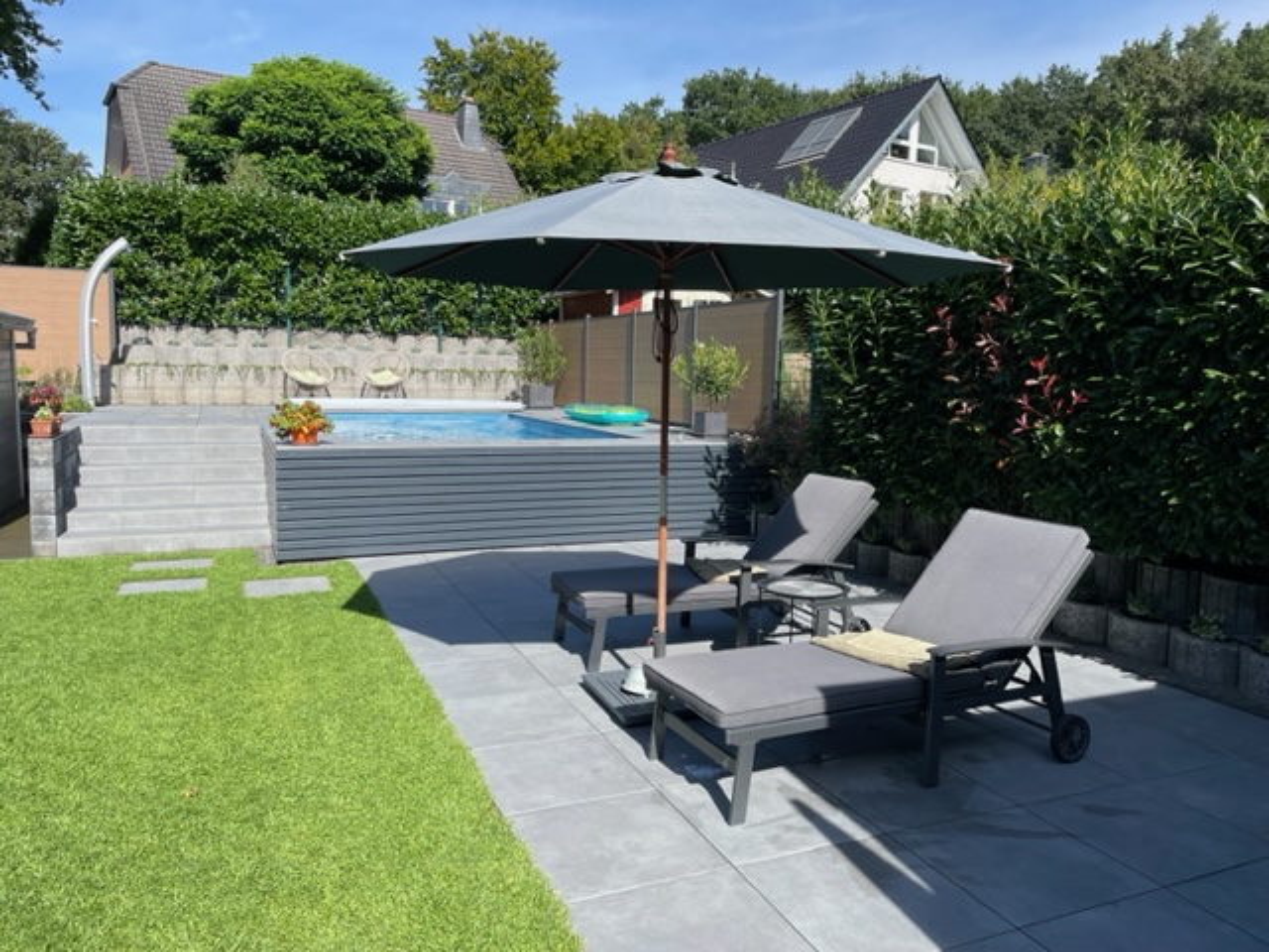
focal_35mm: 26
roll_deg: -1.1
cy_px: 476
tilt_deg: -5.8
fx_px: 953
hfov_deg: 67.3
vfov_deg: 53.1
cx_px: 634
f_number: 1.6
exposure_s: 1/2304
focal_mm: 4.2
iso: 32
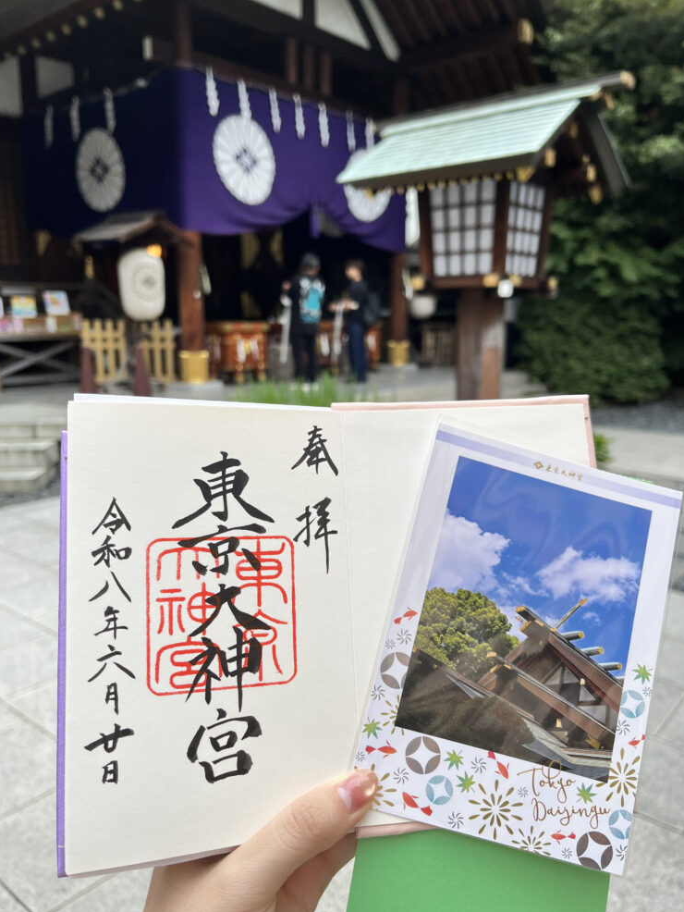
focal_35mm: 27
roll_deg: +0.7
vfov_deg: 65.3
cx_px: 339
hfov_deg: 51.4
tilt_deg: -12.0
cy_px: 465
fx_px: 711
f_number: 1.6
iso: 40
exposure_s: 1/280
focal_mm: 5.1
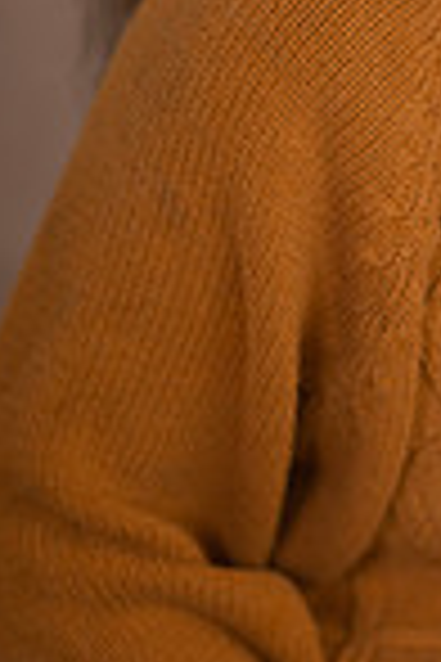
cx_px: 657
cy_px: 131
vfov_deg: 6.4
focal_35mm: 322
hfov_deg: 4.2
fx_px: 5916
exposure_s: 1/800
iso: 320
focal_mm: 105
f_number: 1.6
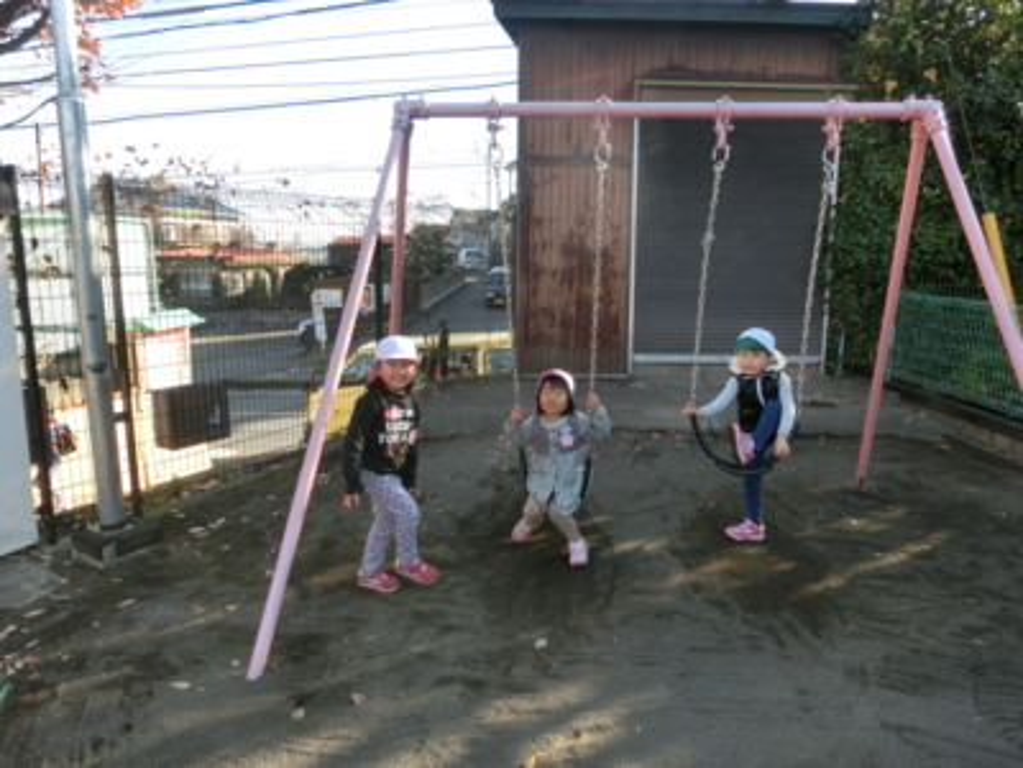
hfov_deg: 71.6
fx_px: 709
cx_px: 512
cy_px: 384
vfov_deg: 56.8
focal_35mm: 24
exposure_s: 1/320
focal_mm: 4.24
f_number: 3
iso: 80
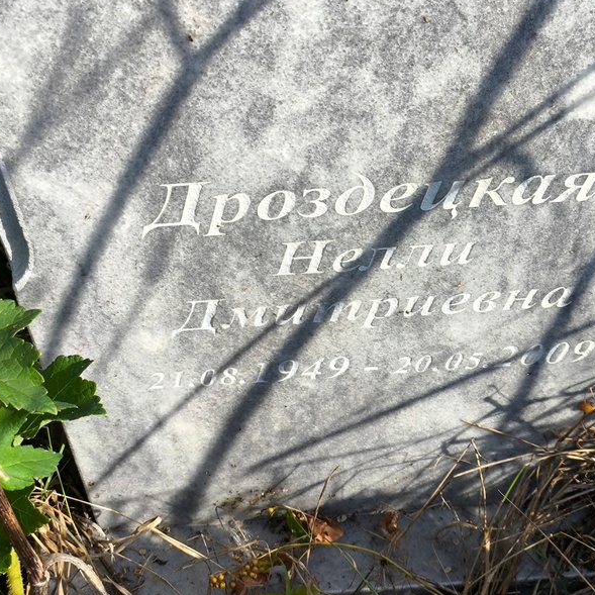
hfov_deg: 28.5
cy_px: 294
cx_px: 372
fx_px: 1167
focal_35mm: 60
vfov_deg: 28.6
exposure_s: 1/624
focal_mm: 4.71
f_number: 1.7
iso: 50
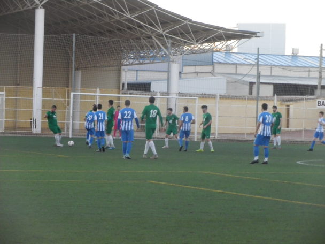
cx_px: 162
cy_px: 122
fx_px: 1549
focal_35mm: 165
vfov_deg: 9.0
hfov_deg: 12.0
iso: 320
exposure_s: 1/100
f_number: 5.3
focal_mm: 29.6
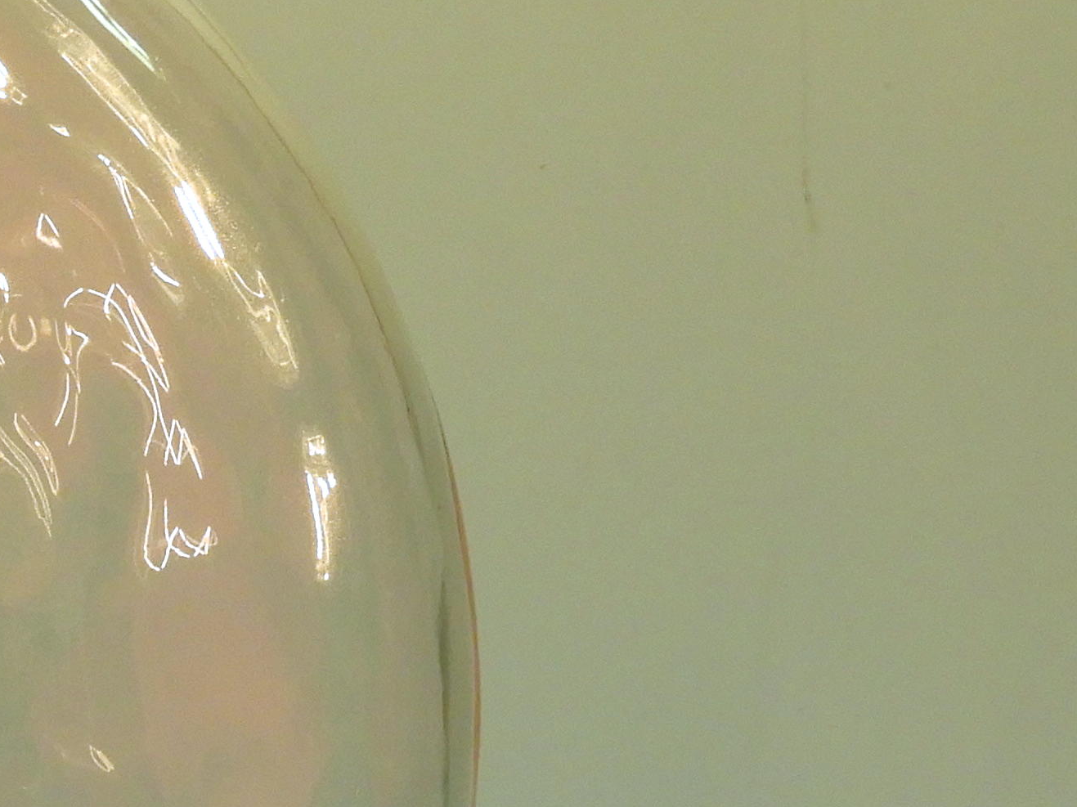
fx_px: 9798
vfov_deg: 4.7
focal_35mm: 315
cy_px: 331
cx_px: -375
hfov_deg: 6.2
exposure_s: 1/60
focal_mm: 14.3
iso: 110
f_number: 4.5
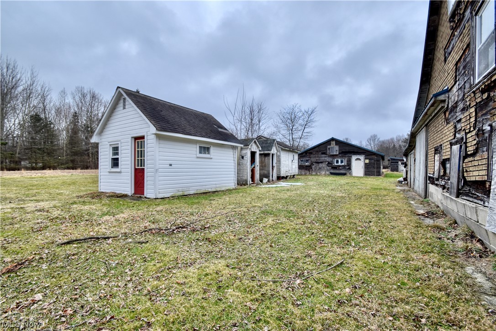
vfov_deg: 77.3
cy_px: 166
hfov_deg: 100.4
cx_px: 248
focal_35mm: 15
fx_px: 207
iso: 400
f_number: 7.1
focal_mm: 10
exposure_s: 1/800
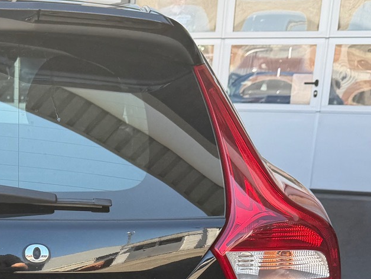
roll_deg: +0.0
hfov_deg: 24.0
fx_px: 825
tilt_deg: -16.8
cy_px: 329
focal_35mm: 77
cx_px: -17
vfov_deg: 18.2
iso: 100
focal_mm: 6.76
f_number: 1.78
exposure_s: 1/547
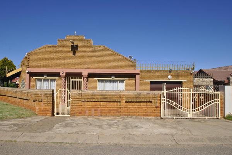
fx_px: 155
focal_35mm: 24
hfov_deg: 73.7
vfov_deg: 53.3
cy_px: 78
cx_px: 116
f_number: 9
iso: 100
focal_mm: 16
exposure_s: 1/320
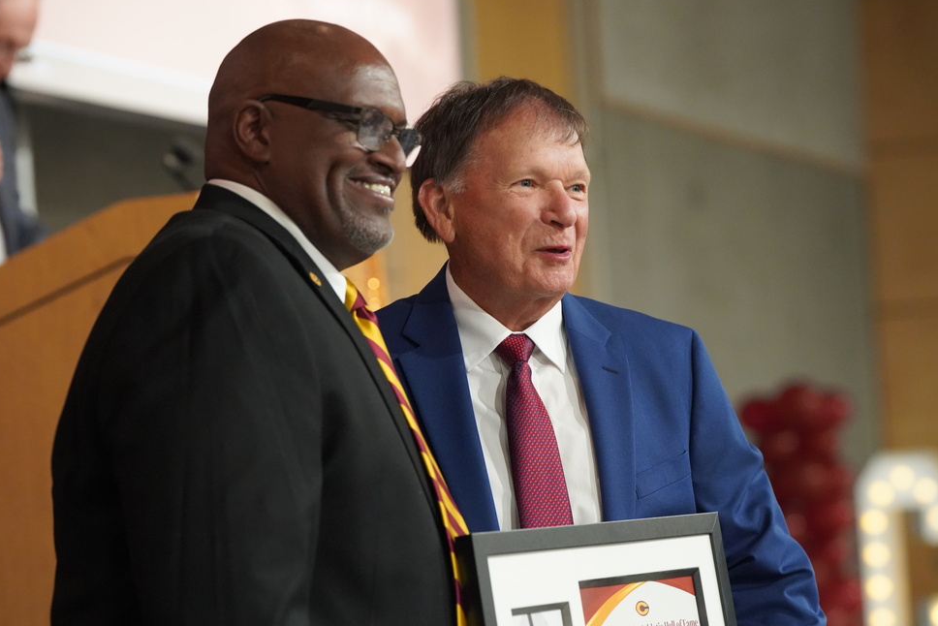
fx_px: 3336
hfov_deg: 16.0
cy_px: 306
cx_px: 489
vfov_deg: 10.7
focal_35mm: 128
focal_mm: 121
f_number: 4
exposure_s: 1/160
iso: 6400
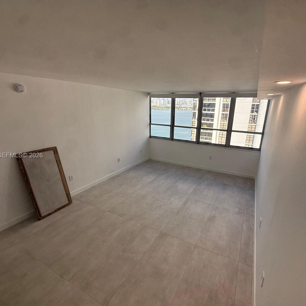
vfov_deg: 84.0
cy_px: 156
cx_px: 171
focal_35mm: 17
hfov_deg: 83.6
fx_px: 170
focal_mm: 2.22
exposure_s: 1/602
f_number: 2.2
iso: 64
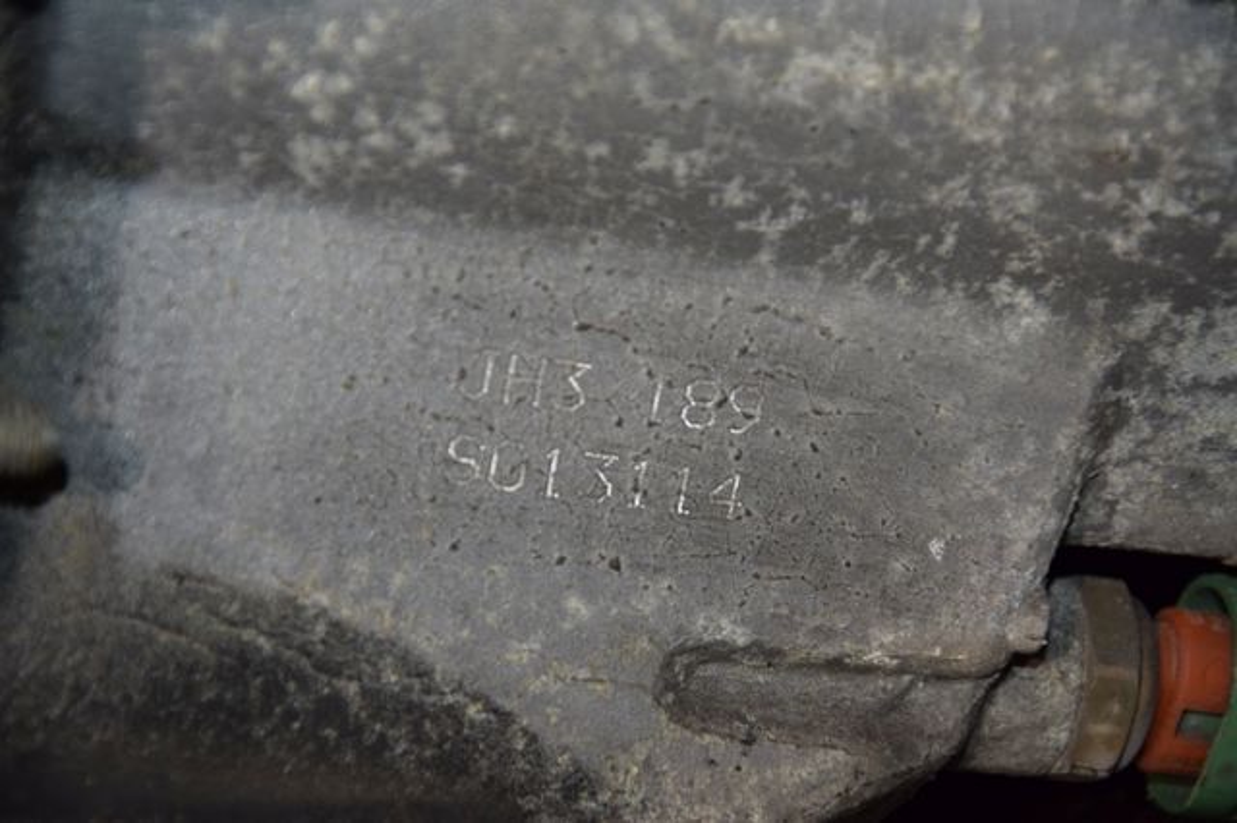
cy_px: 412
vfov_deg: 9.9
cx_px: 618
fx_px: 4739
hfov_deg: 14.9
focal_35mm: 138
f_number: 5.6
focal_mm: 92
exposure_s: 1/60
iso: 800
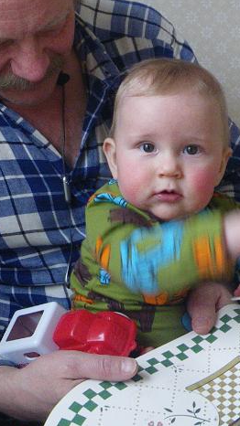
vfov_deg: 30.8
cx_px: 96
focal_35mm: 67
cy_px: 98
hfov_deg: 18.0
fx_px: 758
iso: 250
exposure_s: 1/50
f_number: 3.5
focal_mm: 5
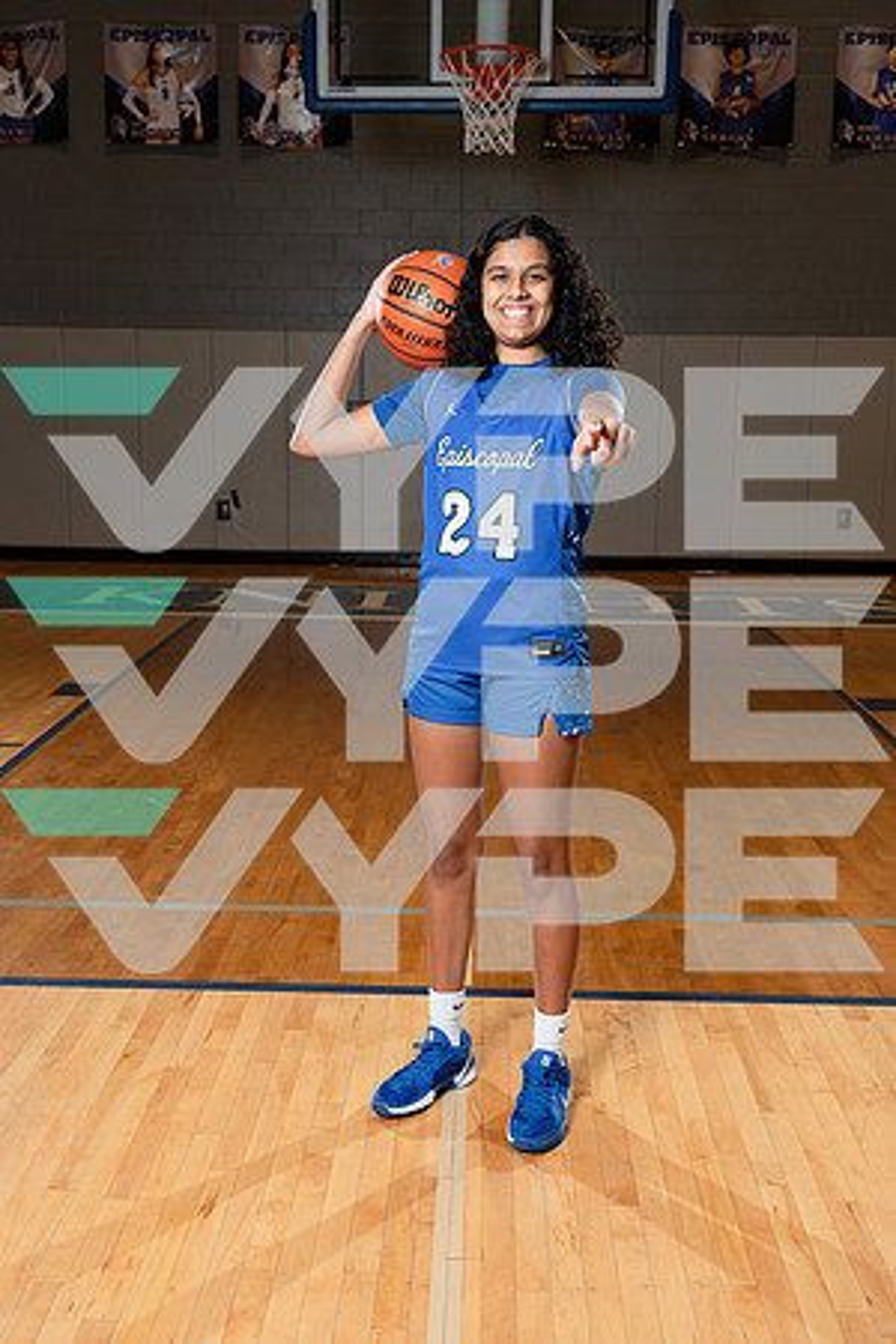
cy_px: 672
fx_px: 1419
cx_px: 448
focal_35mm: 38
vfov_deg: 50.7
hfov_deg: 35.1
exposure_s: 1/250
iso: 400
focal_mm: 38
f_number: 5.6
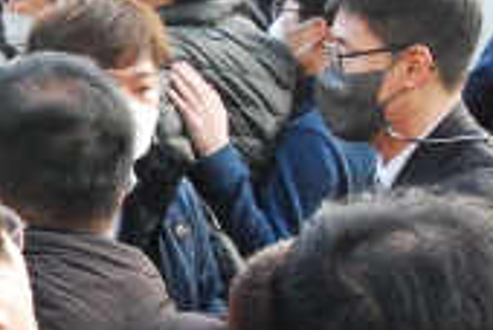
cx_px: -78
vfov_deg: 9.3
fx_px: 2030
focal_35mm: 148
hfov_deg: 13.5
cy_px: 236
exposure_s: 1/160
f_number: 6.3
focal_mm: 24
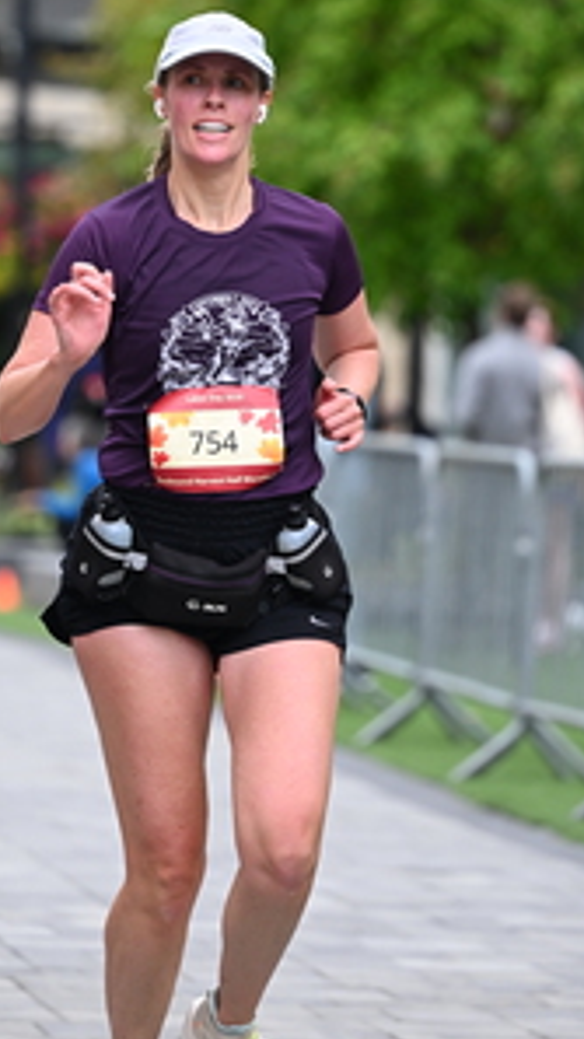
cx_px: 264
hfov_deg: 4.5
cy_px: 290
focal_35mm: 272
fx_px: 7490
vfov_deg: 7.9
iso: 640
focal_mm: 140
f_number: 2.8
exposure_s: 1/2000
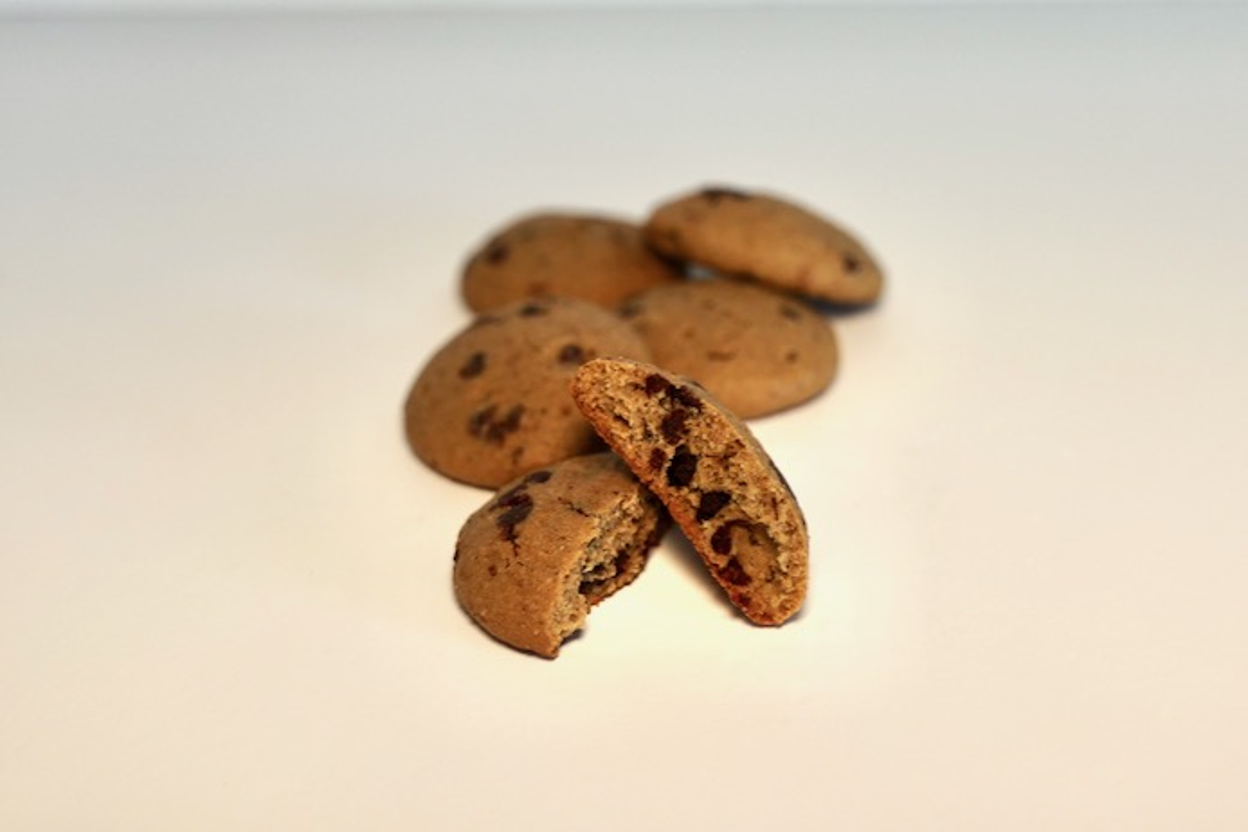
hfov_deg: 54.4
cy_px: 416
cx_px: 624
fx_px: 1213
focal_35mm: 35
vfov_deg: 37.9
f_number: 4
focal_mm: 35
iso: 400
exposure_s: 1/400
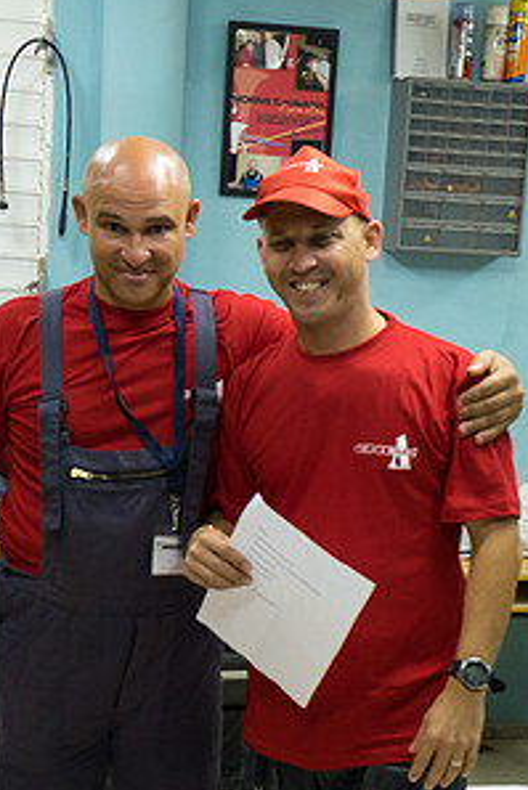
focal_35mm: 71
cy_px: 581
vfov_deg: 28.1
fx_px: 1560
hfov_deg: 19.2
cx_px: 260
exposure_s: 1/60
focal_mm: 31.5
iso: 1600
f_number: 5
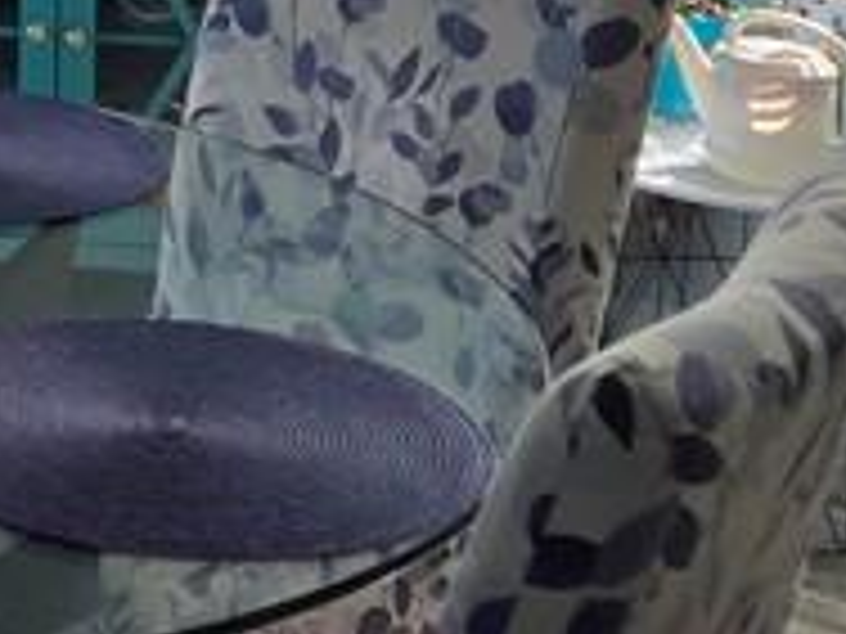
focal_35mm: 125
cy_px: -225
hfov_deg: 14.7
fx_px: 3055
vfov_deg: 11.5
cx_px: -405
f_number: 1.8
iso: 40
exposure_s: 1/180
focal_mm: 5.4
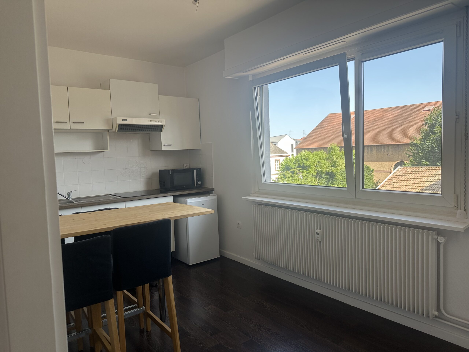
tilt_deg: -2.9
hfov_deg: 71.6
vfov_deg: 56.8
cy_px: 176
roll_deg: +2.3
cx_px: 234
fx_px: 325
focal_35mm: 24
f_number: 1.78
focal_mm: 6.86
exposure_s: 1/450
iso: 80
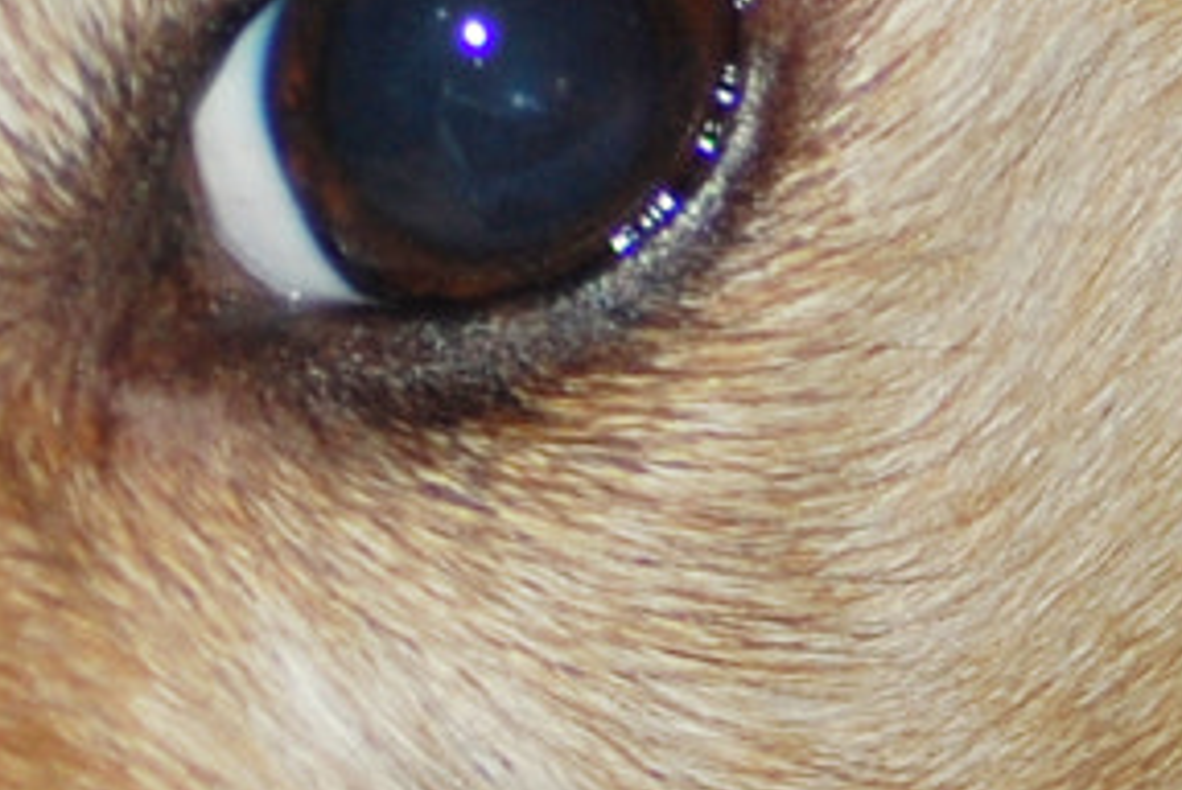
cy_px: 2207
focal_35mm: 964
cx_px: 1862
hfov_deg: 2.1
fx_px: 31683
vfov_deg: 1.4
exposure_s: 1/60
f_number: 3.2
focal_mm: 90
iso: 200
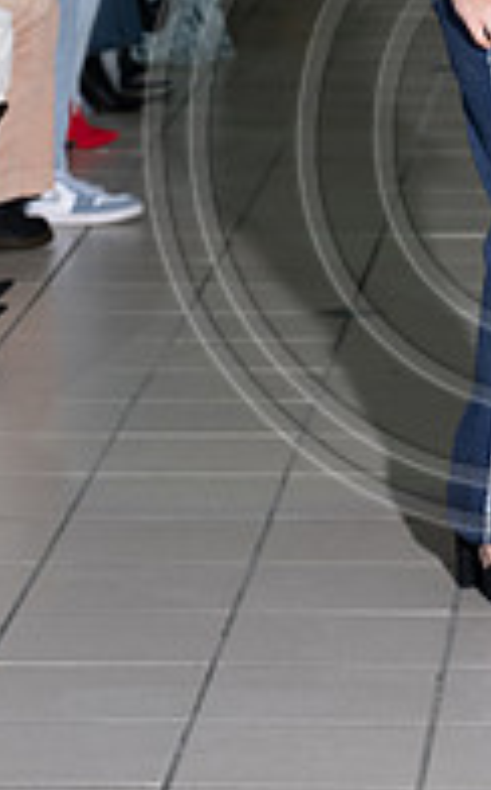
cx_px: 551
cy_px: 129
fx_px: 5025
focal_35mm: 234
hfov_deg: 5.6
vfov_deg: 9.0
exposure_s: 1/160
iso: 1250
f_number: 5.6
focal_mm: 100
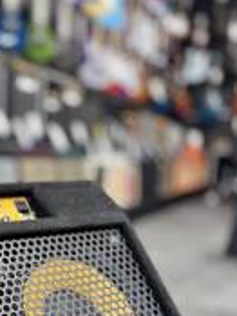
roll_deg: -0.2
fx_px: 503
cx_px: -16
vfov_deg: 33.6
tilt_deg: -12.1
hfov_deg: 24.9
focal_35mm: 55
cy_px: 267
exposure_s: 1/60
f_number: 1.78
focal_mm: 6.76
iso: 160
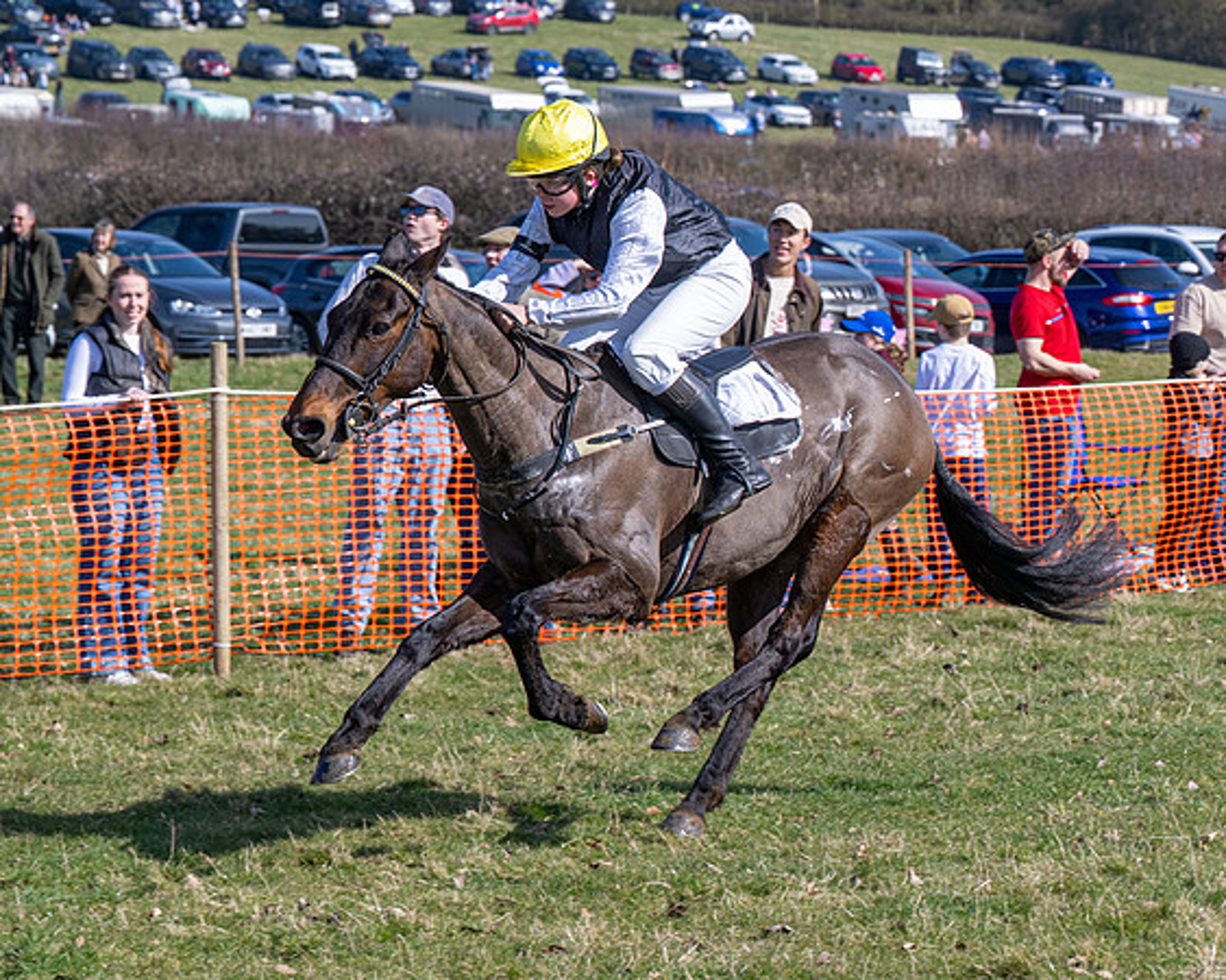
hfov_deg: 13.8
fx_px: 5063
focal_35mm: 140
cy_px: 501
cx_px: 937
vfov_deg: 11.1
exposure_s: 1/1250
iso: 200
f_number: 5
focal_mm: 77
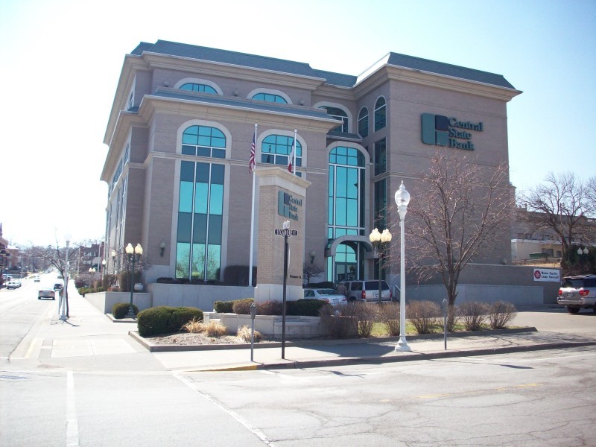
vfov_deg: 38.7
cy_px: 224
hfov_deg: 50.1
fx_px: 637
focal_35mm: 37
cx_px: 298
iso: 80
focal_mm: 6.2
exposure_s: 1/645
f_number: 2.8
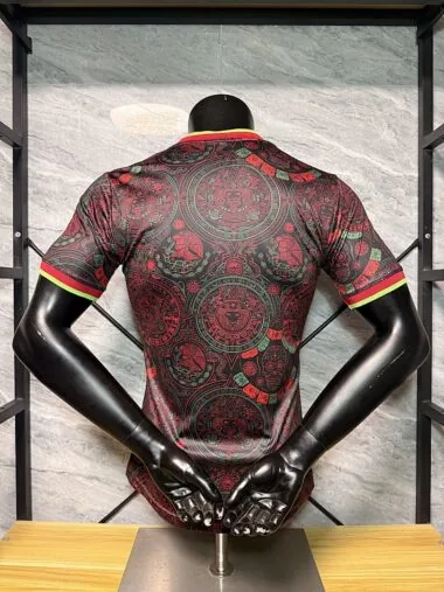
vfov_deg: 71.6
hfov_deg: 56.8
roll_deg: -0.9
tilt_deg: -1.0
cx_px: 222
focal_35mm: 24
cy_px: 296
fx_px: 411
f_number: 1.78
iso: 320
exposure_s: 1/50
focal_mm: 6.76
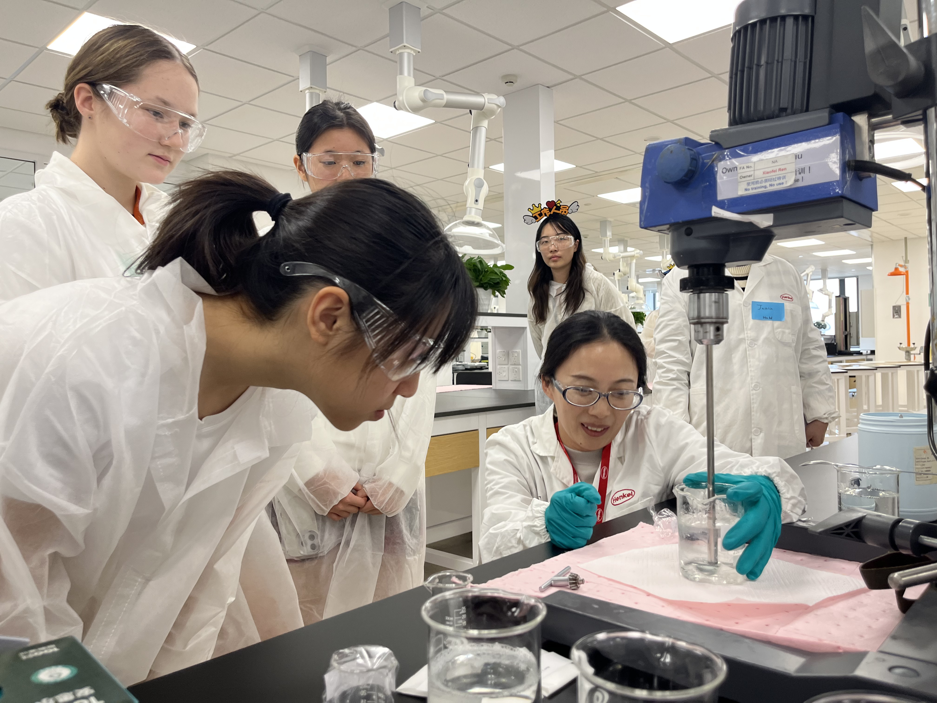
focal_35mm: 26
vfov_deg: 53.1
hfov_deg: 67.3
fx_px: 704
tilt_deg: +1.6
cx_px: 468
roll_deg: +0.9
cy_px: 352
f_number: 1.6
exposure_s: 1/100
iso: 100
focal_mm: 5.1
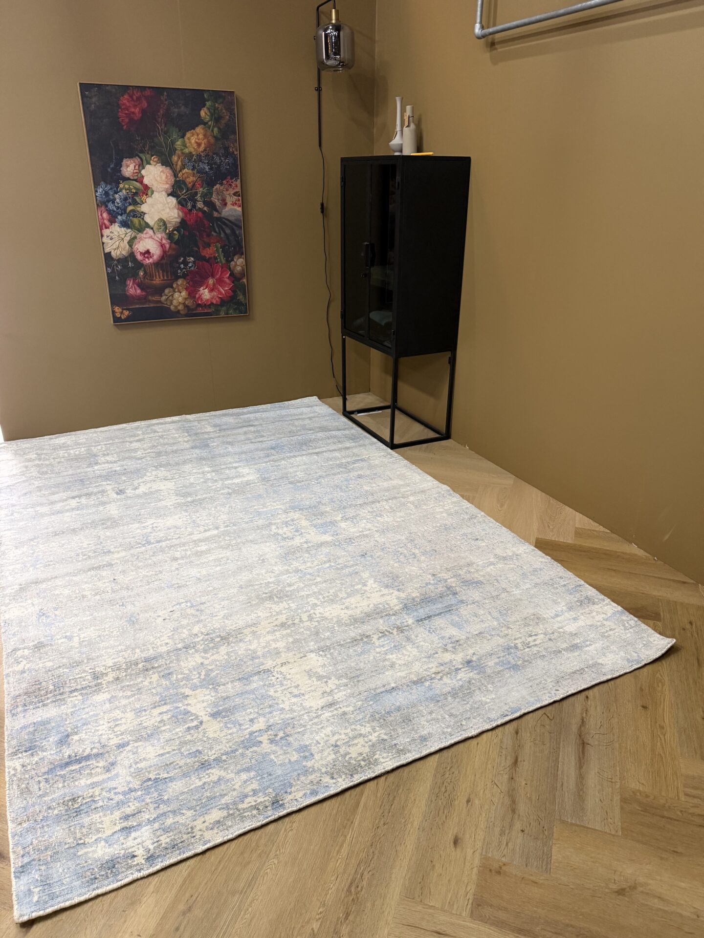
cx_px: 352
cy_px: 469
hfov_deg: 56.8
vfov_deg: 71.6
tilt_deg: -24.2
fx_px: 651
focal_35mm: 24
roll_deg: +1.9
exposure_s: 1/50
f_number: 1.78
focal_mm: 6.76
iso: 250
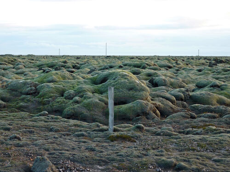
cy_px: 86
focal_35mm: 72
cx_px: 115
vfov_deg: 20.4
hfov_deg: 27.0
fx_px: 478
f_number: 4.1
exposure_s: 1/60
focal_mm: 11.9
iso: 80
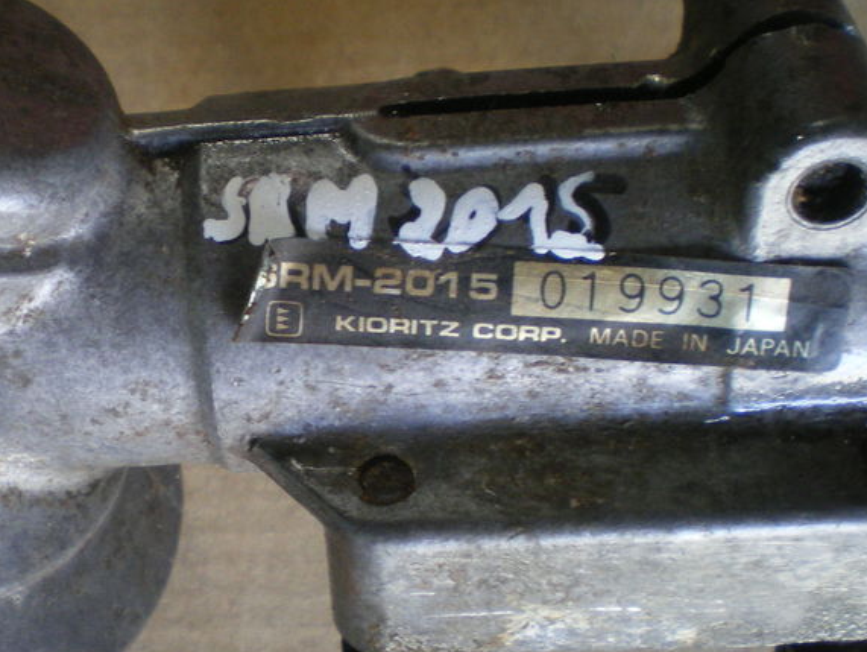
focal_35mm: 63
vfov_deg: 23.3
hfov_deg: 30.0
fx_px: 1579
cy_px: 362
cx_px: 173
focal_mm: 6.3
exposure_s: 1/50
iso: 200
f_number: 3.1
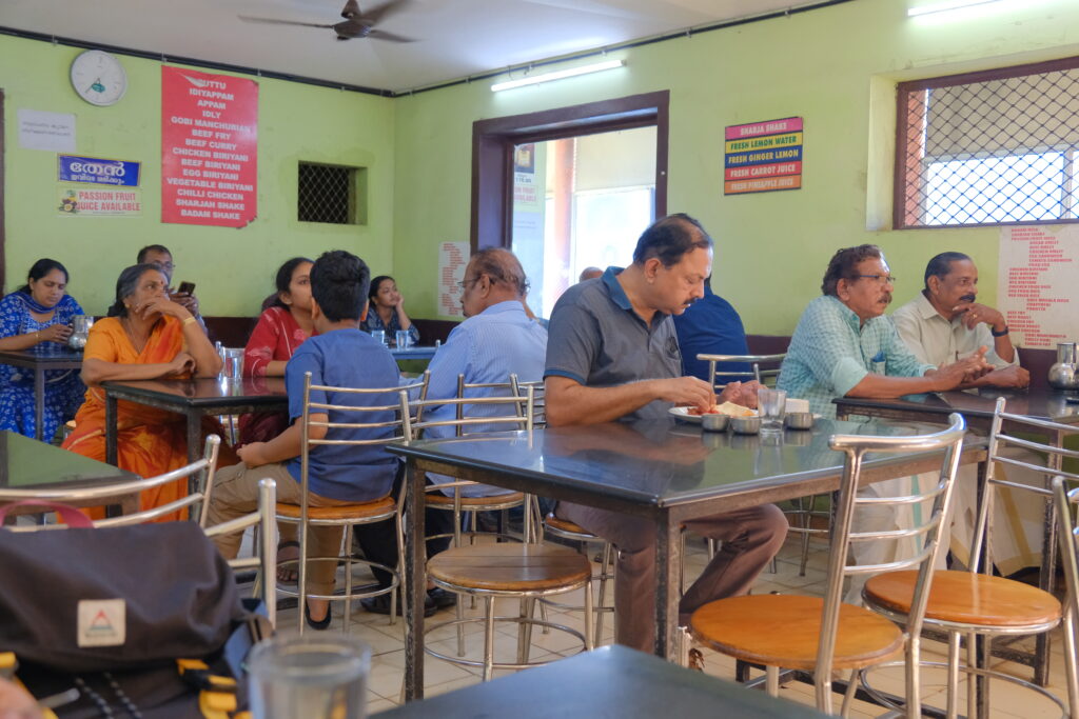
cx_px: 540
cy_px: 360
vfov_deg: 37.9
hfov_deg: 54.4
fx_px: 1049
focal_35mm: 35
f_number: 4
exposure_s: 1/100
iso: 3200
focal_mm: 23.3
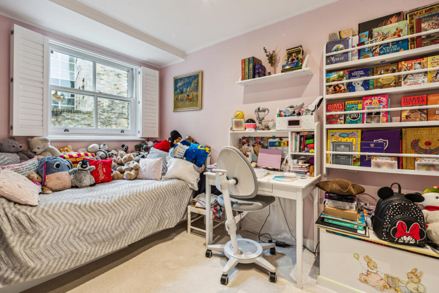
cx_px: 220
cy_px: 146
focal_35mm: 16
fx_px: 195
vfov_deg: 73.8
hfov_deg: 96.7
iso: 400
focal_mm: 16
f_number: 11
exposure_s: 1/2.5
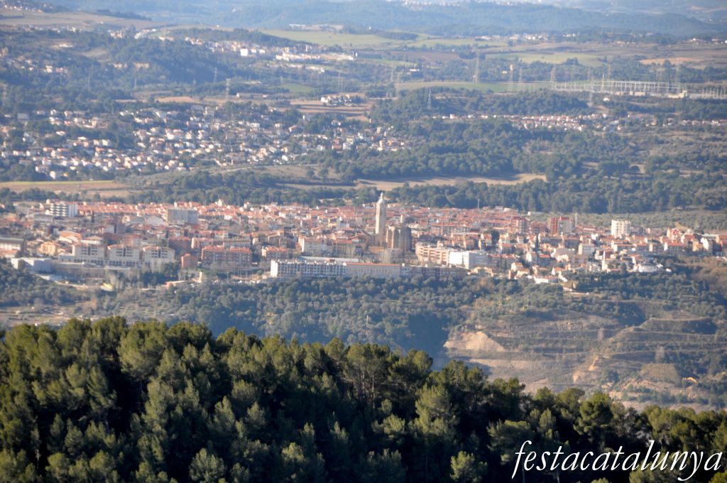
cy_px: 242
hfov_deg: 9.2
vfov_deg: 6.1
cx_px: 364
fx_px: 4538
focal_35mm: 225
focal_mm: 150
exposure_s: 1/640
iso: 500
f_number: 6.3
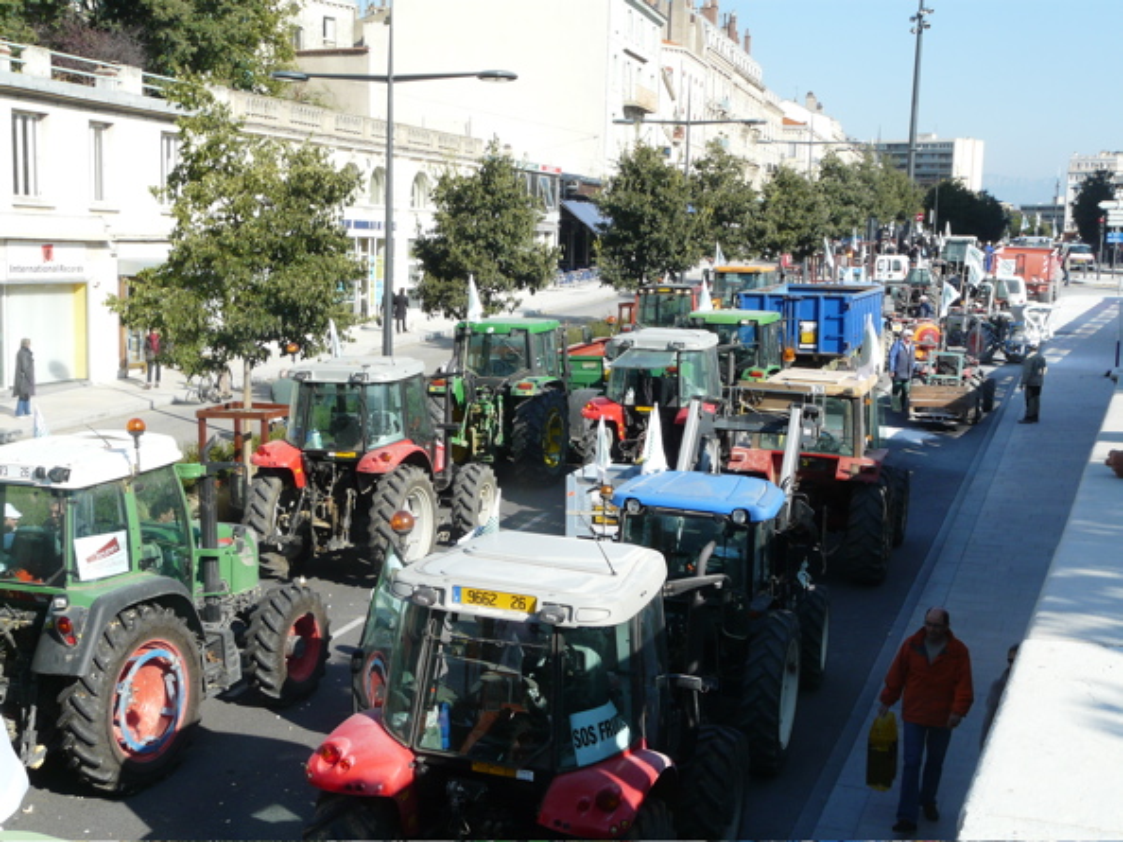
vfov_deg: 30.2
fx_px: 1557
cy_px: 421
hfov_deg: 39.7
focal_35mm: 48
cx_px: 562
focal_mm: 7.9
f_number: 5.6
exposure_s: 1/320
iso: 100
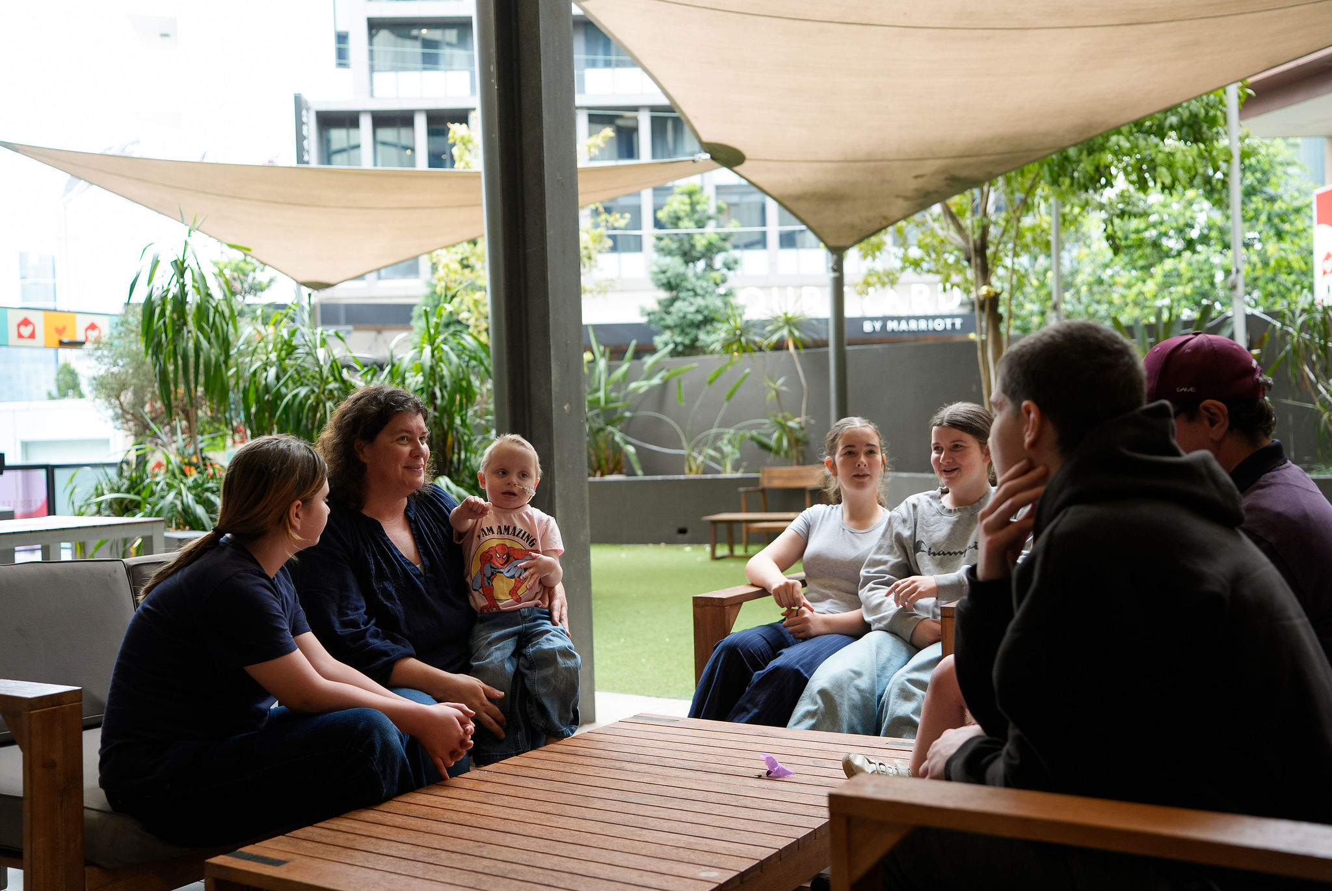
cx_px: 666
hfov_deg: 54.4
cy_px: 446
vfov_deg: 37.9
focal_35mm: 35
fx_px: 1296
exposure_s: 1/320
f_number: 2.8
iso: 400
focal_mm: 35
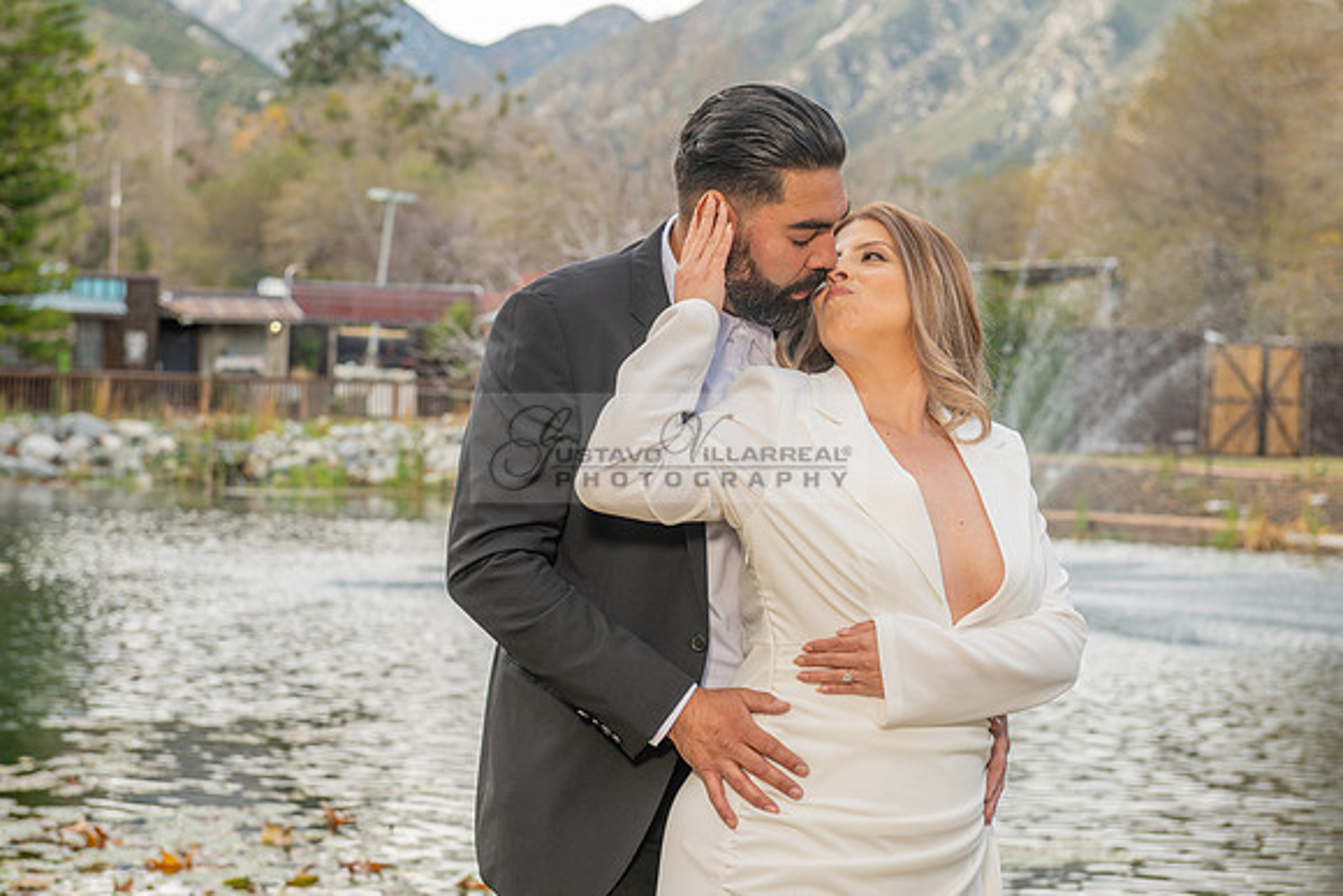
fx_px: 2925
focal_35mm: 78
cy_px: 475
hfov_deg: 25.8
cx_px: 591
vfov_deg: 17.4
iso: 200
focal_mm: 70
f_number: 5.6
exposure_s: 1/125
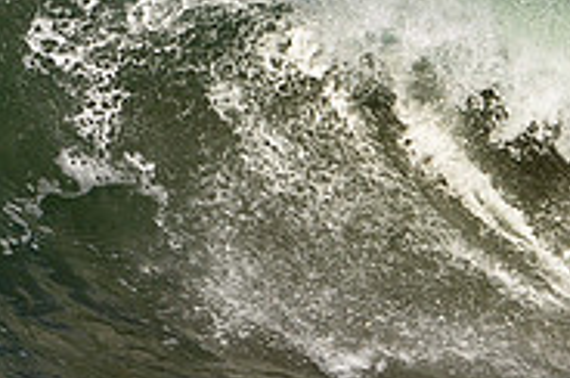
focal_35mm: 782
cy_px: 321
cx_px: 737
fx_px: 12353
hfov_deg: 2.6
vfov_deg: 1.8
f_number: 11
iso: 200
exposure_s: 1/320
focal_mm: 165
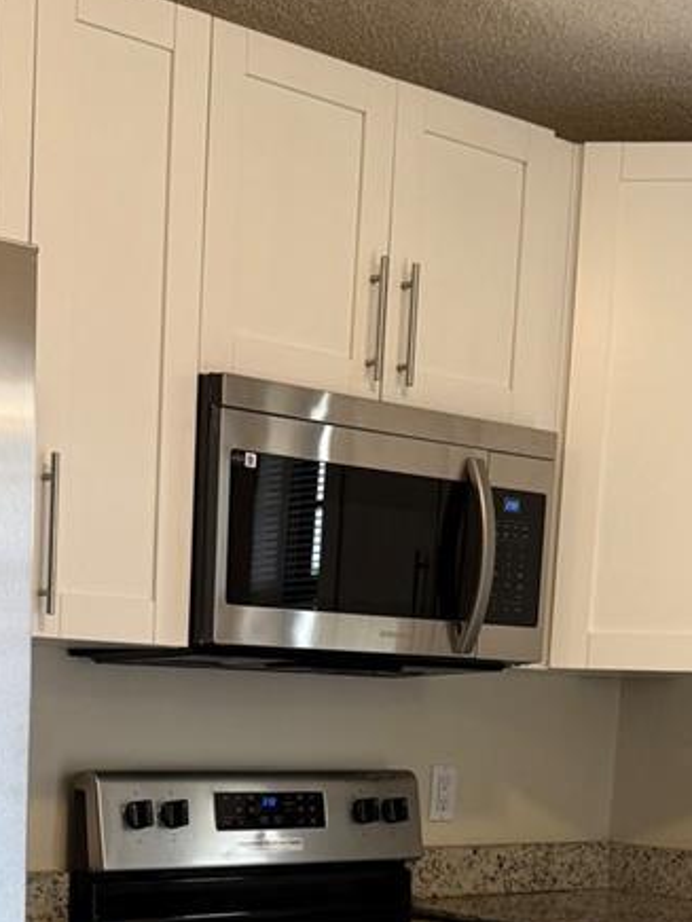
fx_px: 1759
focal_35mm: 66
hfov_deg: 22.1
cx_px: 197
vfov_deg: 27.8
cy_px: 901
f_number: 1.78
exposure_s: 1/120
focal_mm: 6.76
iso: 125
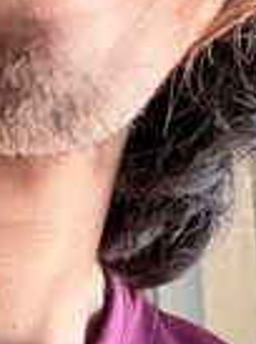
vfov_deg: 14.4
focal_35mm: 129
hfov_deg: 11.4
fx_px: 1278
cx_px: 83
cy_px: -159
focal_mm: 2.69
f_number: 1.9
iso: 320
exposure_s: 1/60
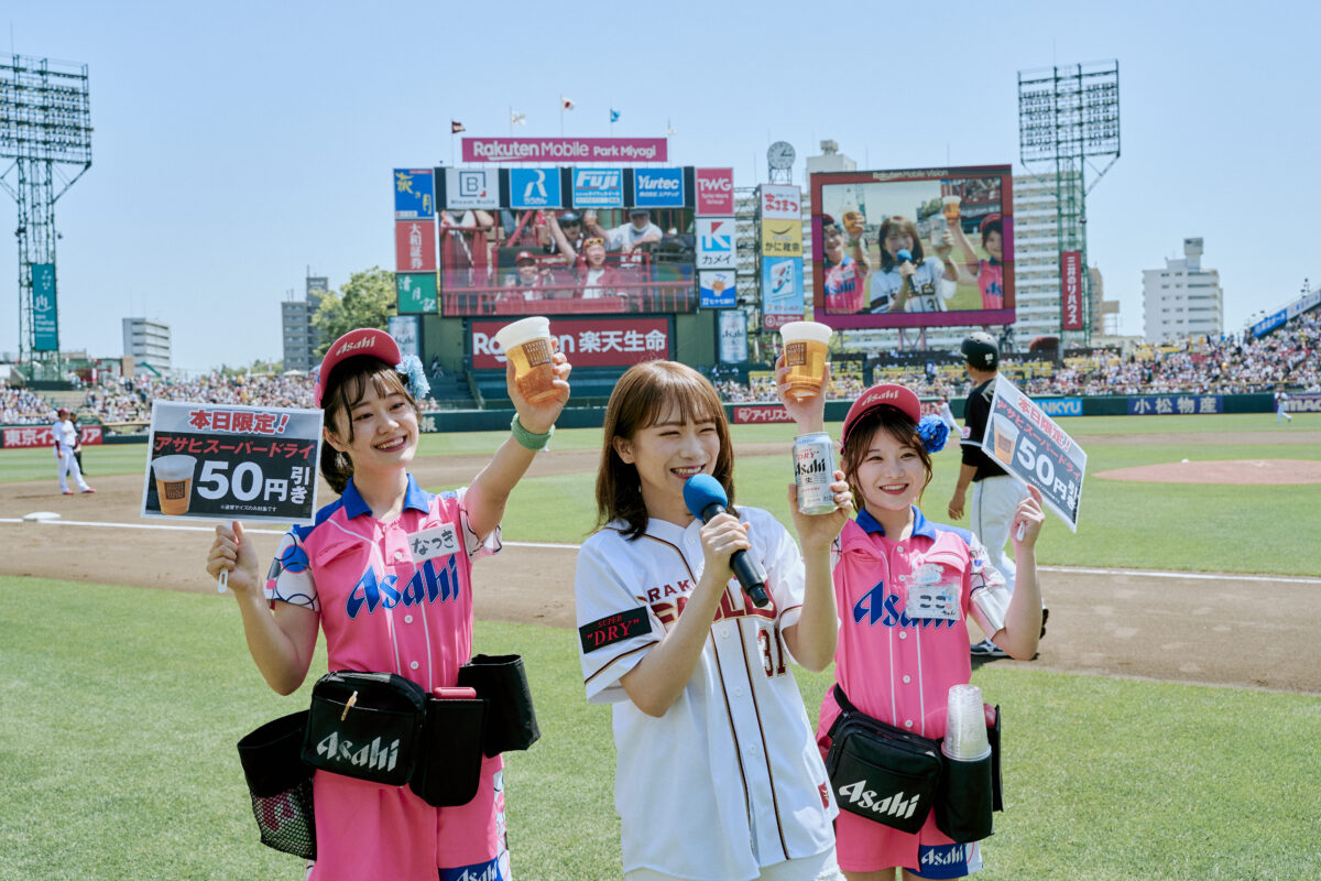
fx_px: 1394
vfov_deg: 35.1
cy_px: 440
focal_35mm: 38
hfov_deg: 50.7
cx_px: 660
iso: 400
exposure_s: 1/500
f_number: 8
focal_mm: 38
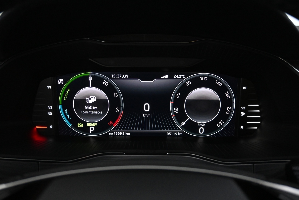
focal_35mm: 32
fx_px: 262
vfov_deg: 41.7
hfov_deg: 59.5
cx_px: 150
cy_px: 100
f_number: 4
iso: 3600
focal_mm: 21
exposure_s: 1/30
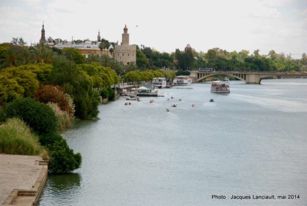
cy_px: 103
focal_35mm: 105
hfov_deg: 19.4
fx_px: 897
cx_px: 154
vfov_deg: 13.1
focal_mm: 70
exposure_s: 1/500
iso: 200
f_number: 5.6
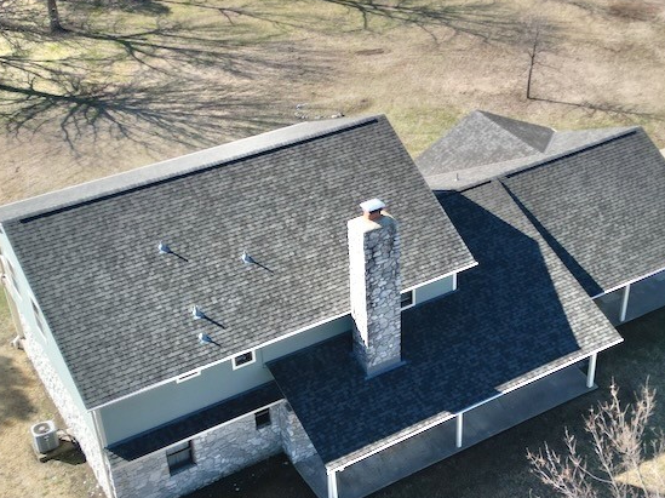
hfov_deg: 34.2
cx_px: 412
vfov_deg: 26.0
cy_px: 293
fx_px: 1075
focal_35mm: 56
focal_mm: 6.72
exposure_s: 1/500
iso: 100
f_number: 1.7
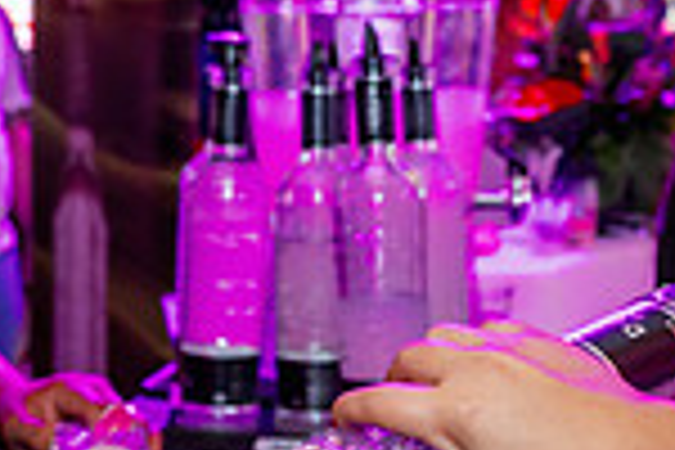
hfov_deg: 18.6
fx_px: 2062
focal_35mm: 110
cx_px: 248
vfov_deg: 12.1
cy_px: 574
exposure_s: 1/80
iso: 640
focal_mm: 28.5
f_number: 5
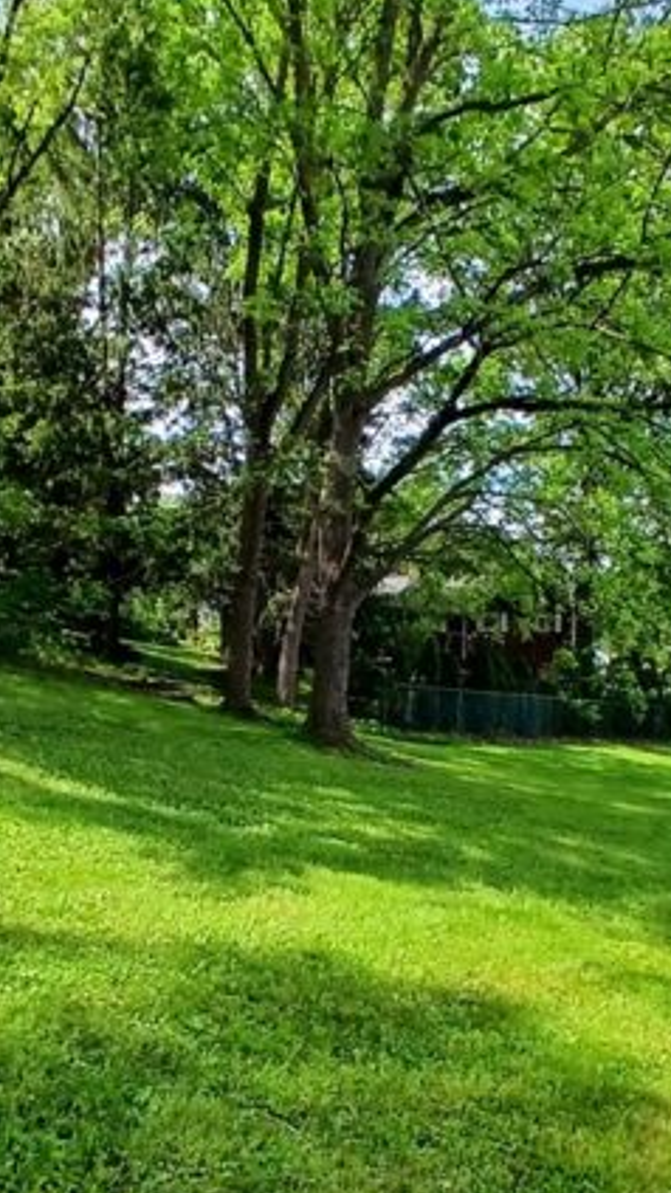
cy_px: 680
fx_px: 1107
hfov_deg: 33.6
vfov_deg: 56.4
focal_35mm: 35
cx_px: 400
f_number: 2.2
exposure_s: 1/714
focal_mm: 1.4
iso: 50
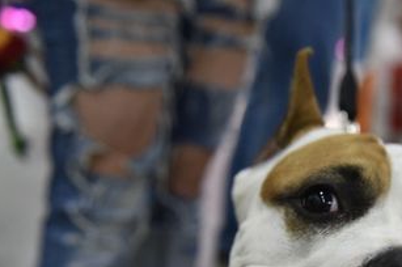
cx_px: 348
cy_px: 283
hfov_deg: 26.9
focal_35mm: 73
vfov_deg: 18.0
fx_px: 814
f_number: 2.8
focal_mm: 32
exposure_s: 1/200
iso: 2500
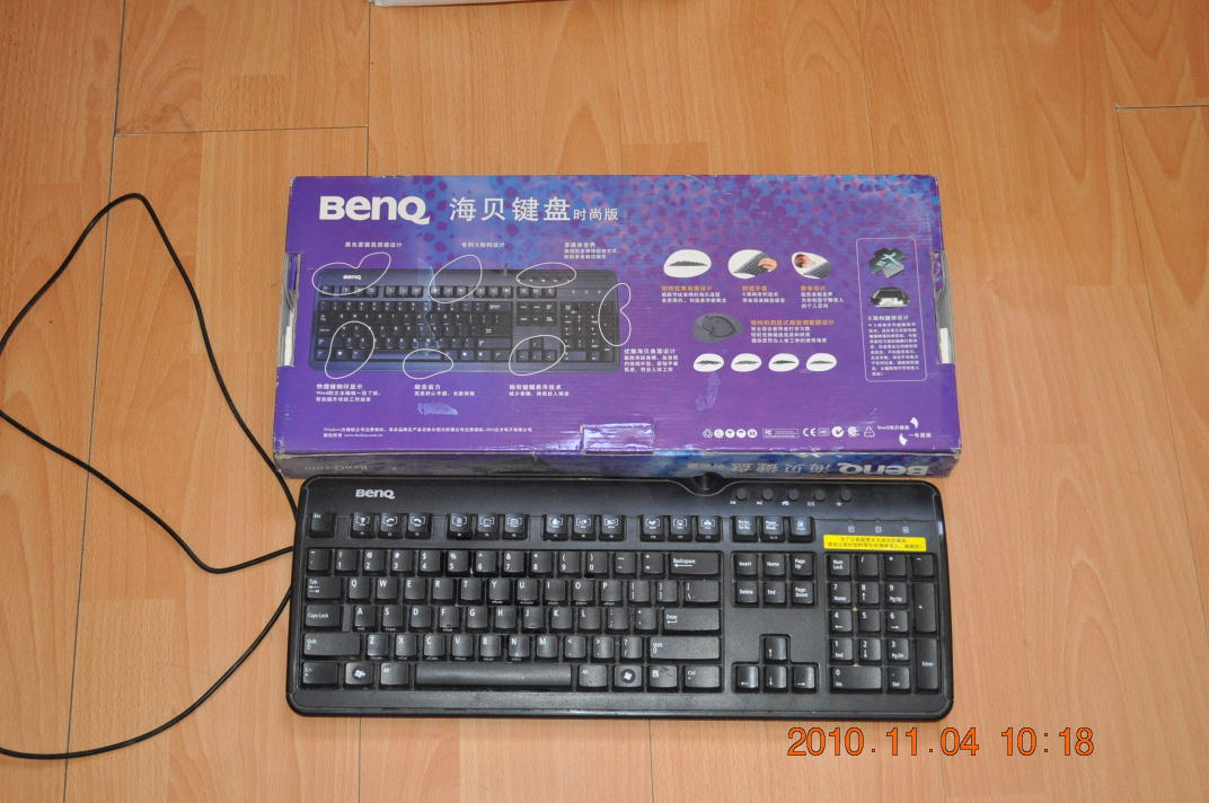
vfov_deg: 25.7
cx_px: 604
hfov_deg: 37.9
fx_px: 1761
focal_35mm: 52
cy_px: 402
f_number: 5
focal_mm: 35
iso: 800
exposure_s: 1/60
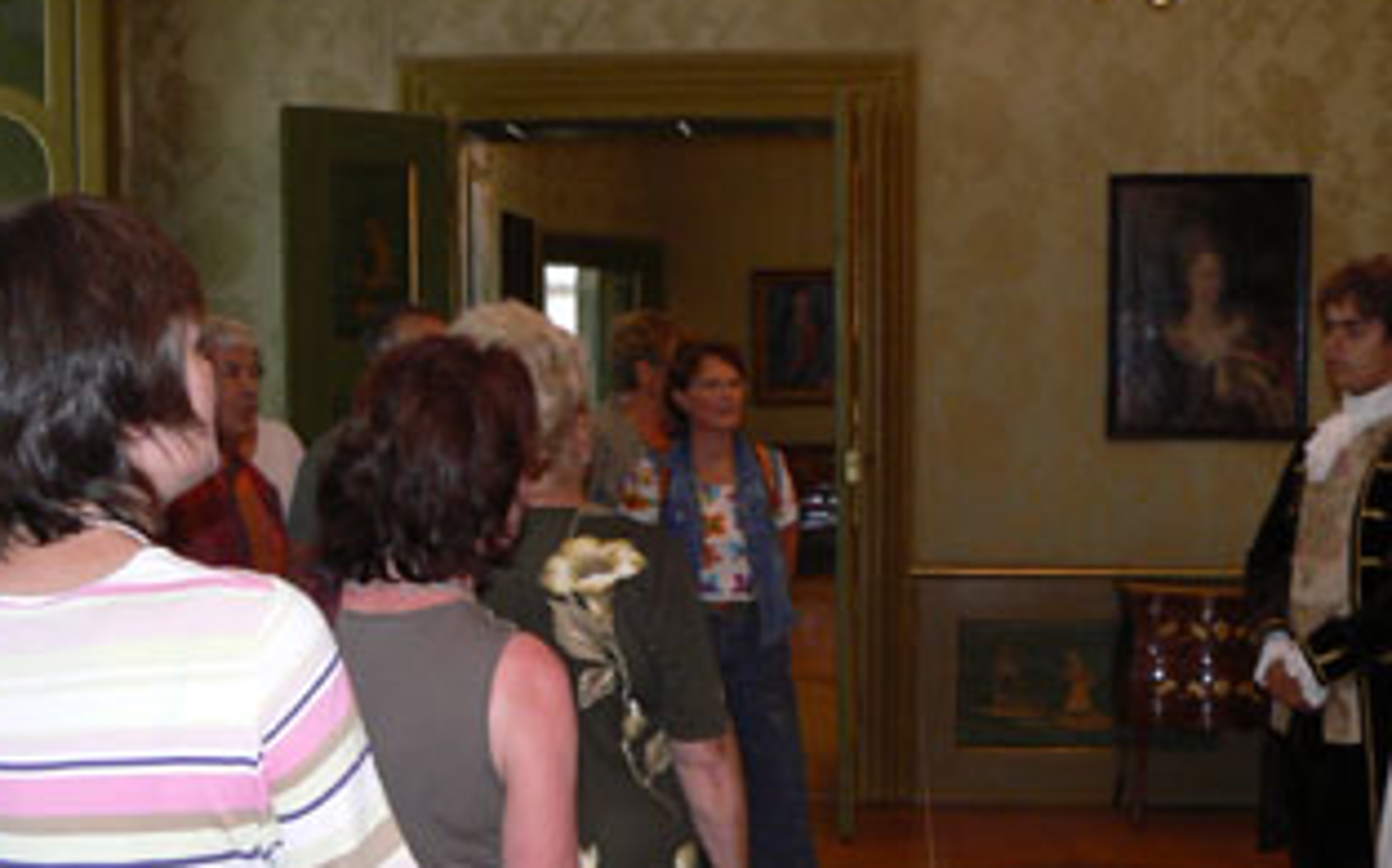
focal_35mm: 61
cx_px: 729
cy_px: 697
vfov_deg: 21.0
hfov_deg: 33.5
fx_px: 2312
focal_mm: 6
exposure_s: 1/30
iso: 100
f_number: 2.8
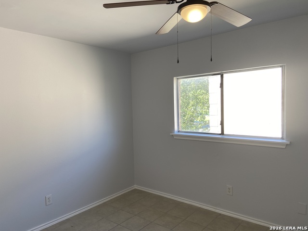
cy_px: 116
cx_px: 154
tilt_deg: -2.9
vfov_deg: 53.1
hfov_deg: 67.3
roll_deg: +2.0
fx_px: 231
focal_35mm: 26
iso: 32
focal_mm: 4.25
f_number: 1.8
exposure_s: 1/146
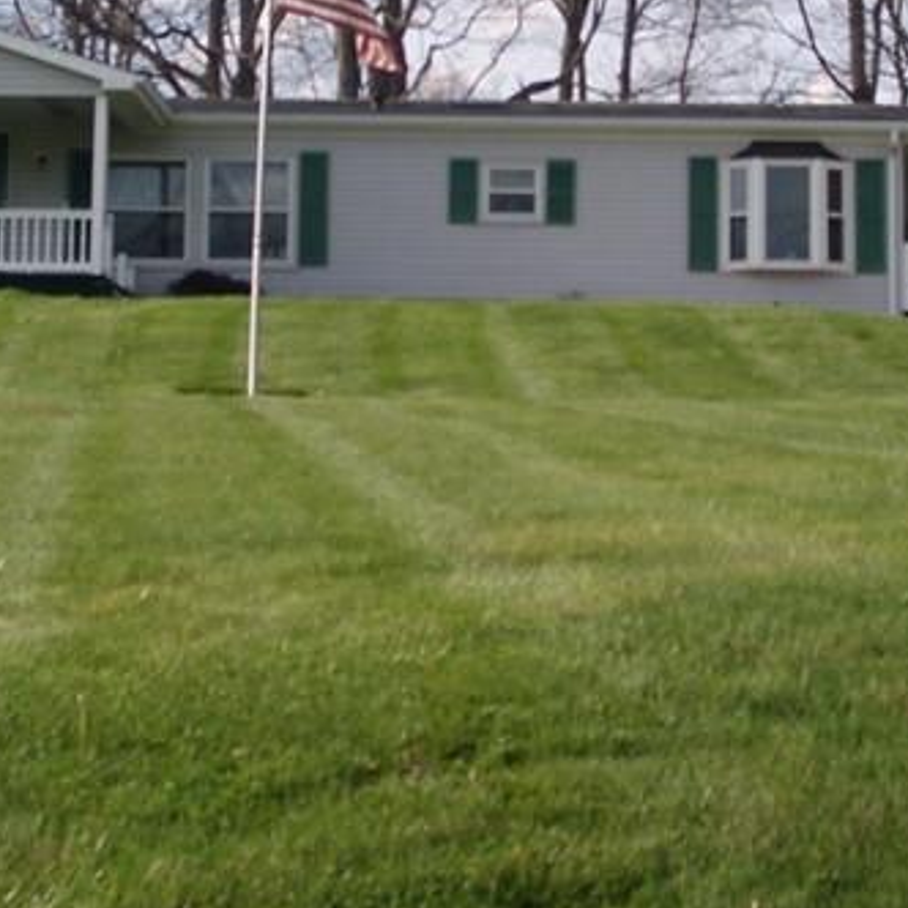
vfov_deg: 17.6
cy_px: 235
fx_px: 2908
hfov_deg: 17.7
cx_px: 511
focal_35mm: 98
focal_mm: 6.3
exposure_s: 1/160
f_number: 7.8
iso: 80
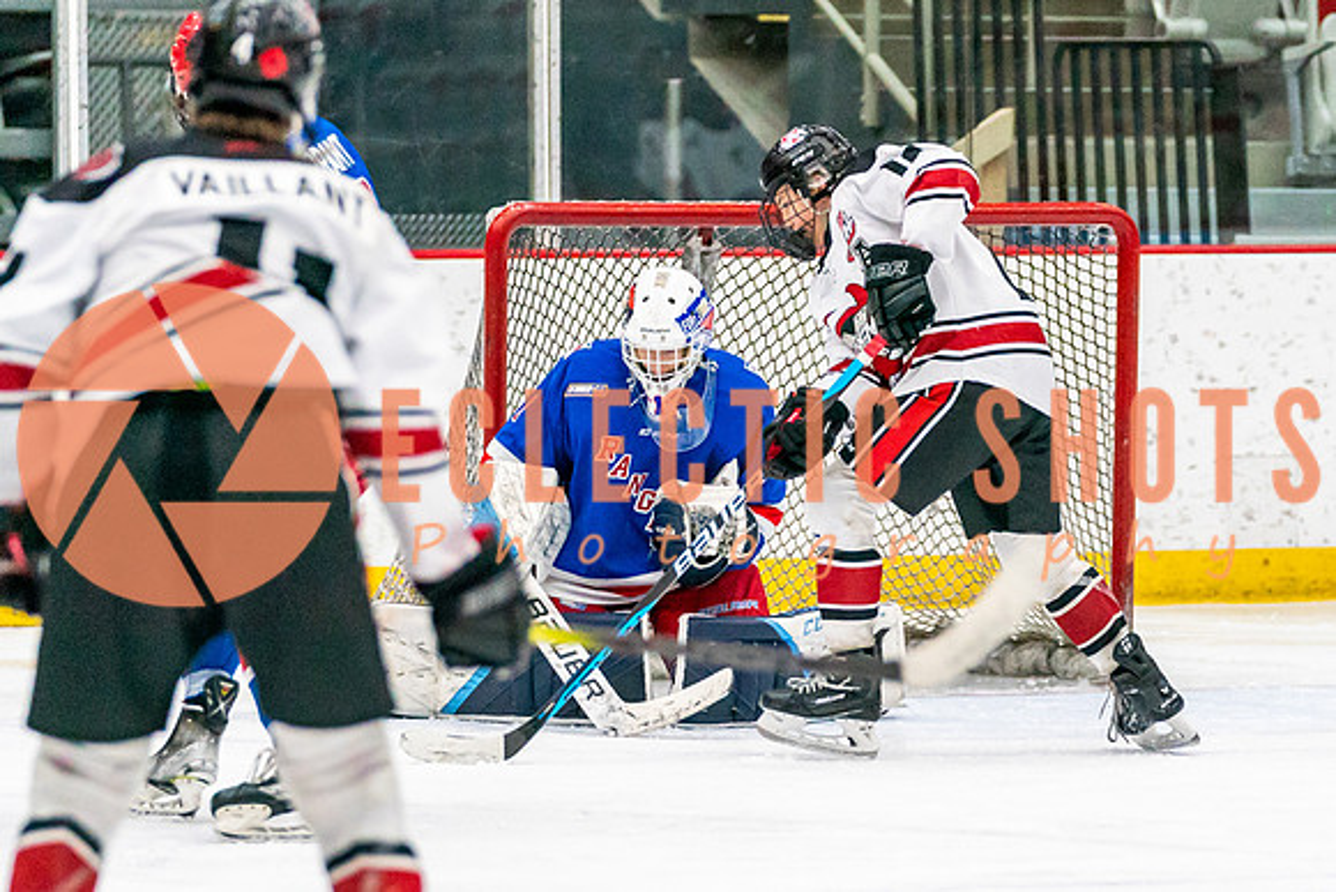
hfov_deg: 6.6
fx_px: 11510
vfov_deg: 4.4
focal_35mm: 310
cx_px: 796
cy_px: 684
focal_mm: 159
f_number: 2.8
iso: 3200
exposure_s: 1/1250
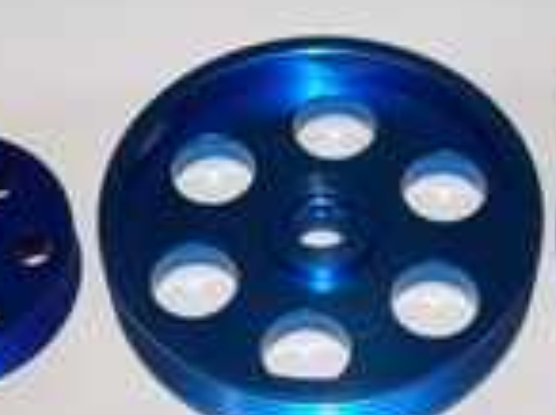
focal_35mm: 107
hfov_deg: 18.4
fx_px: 1716
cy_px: 318
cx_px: 297
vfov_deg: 13.7
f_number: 2.8
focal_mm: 6.3
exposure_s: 1/60
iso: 80
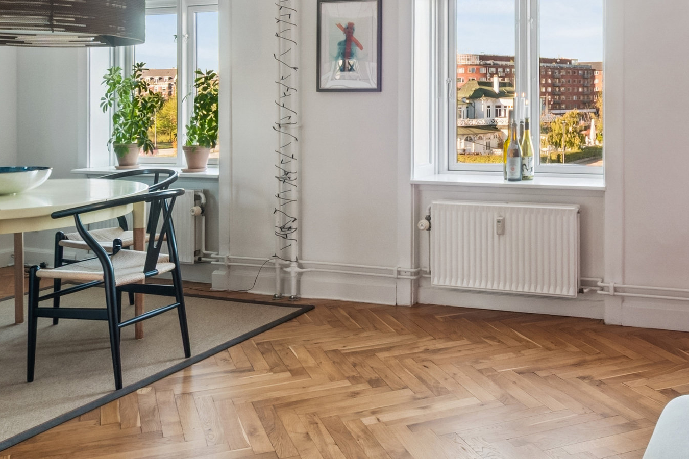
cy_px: 89
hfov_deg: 47.5
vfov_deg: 32.5
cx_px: 469
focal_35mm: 40
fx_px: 765
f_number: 10
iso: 200
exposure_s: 1/15
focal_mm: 12
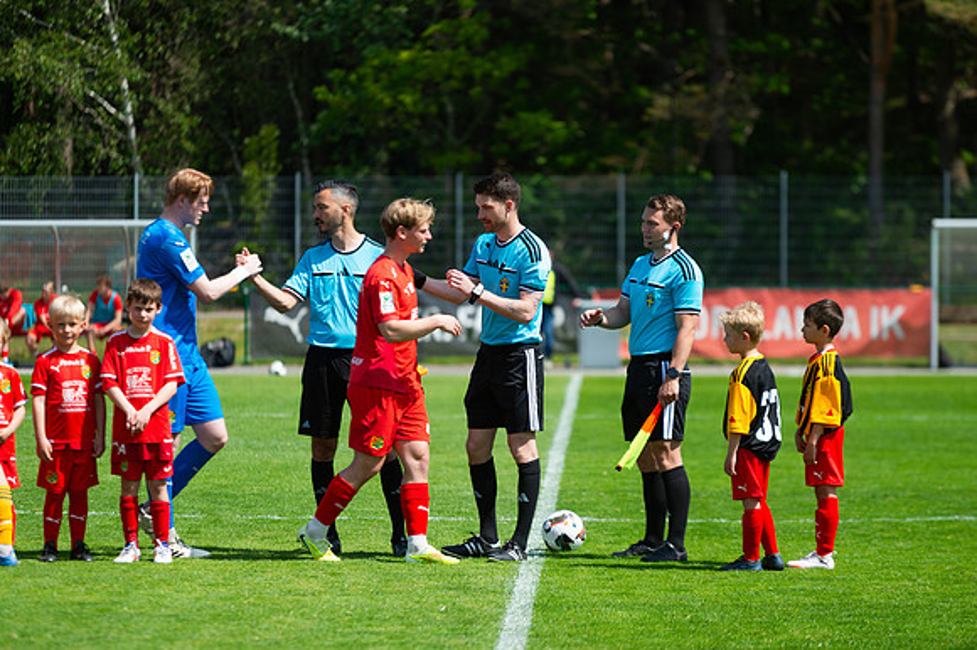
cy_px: 325
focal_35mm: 201
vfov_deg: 6.8
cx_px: 488
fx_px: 5454
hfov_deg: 10.2
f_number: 3.2
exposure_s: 1/2000
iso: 100
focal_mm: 200
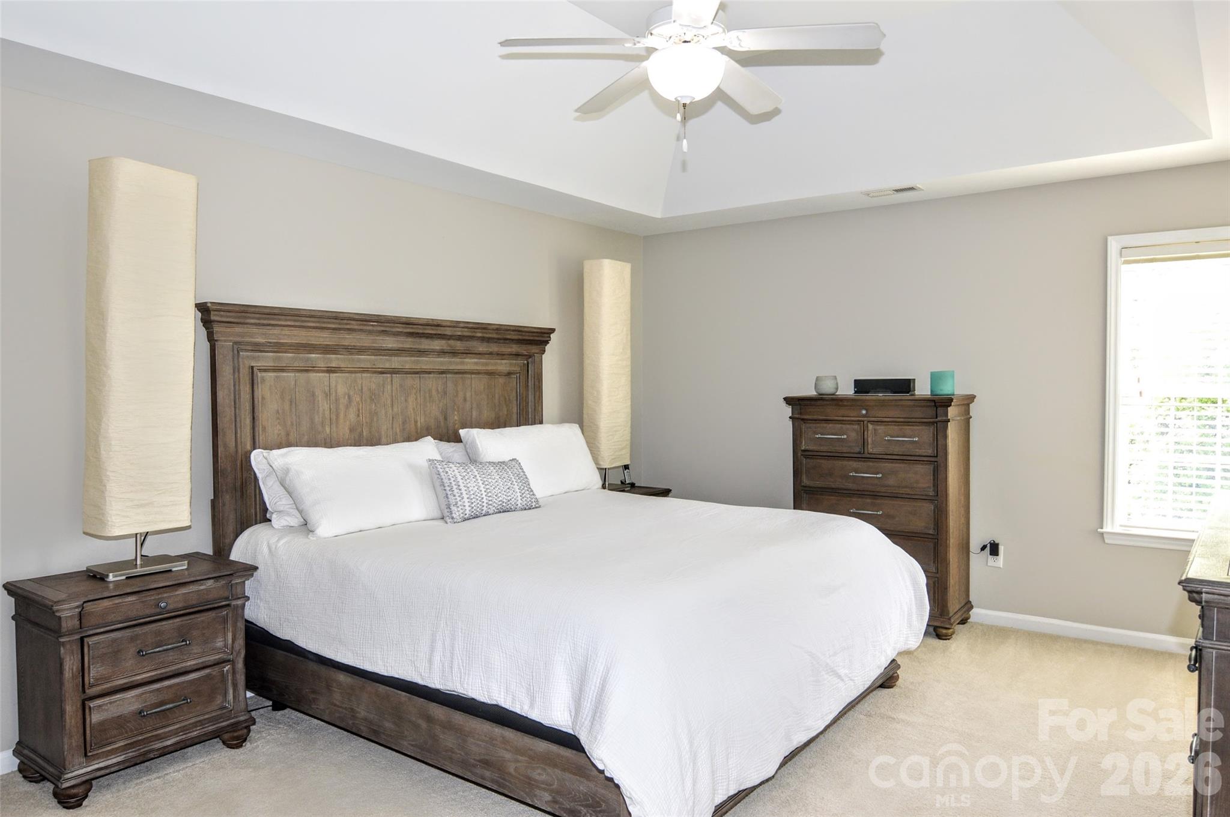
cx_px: 615
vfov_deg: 53.0
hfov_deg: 73.8
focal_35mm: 24
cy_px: 408
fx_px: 819
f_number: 5
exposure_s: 1/100
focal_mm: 16
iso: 400
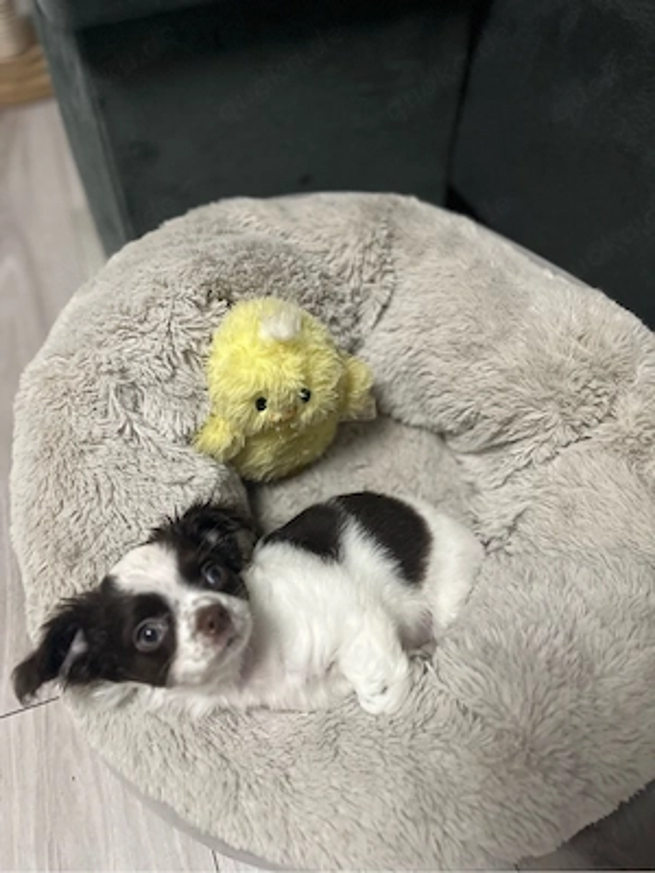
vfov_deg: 67.3
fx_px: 656
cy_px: 436
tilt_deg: -50.0
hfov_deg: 53.1
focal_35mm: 26
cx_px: 328
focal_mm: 5.1
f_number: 1.6
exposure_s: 1/33
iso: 400
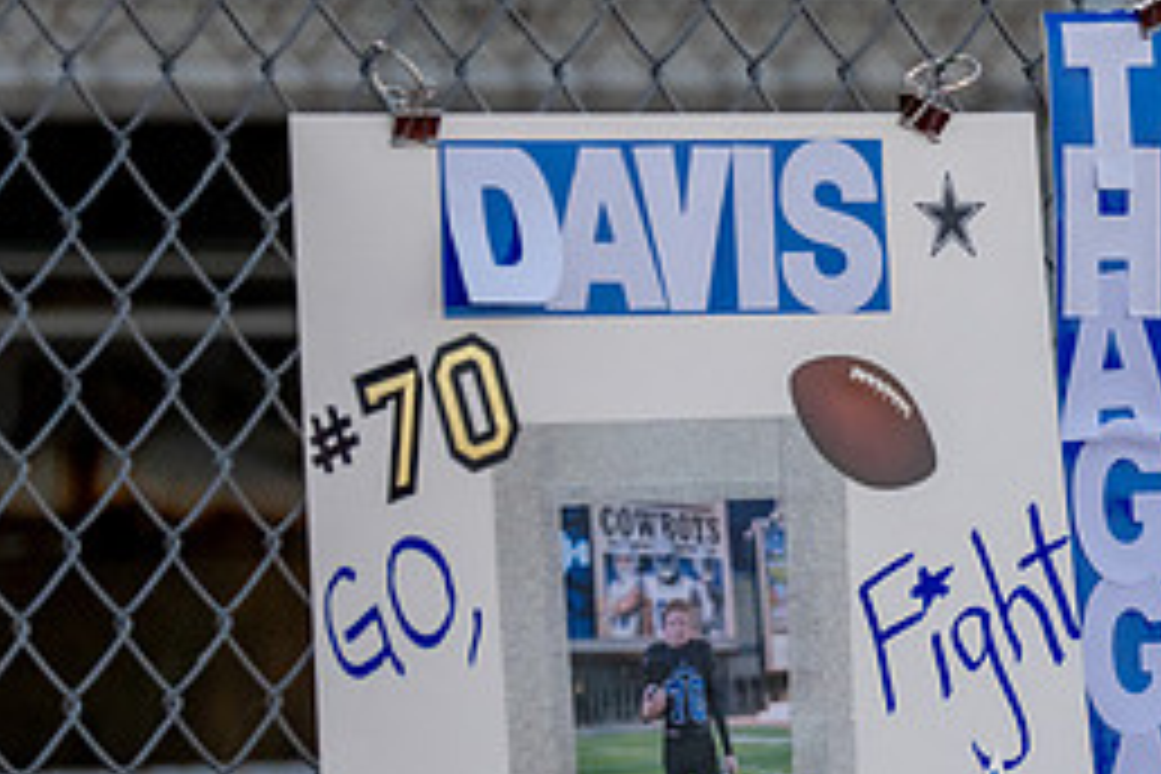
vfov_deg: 2.5
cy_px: 655
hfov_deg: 3.7
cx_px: 1479
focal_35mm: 550
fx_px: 17736
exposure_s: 1/1250
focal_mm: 153
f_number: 2.8
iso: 1000
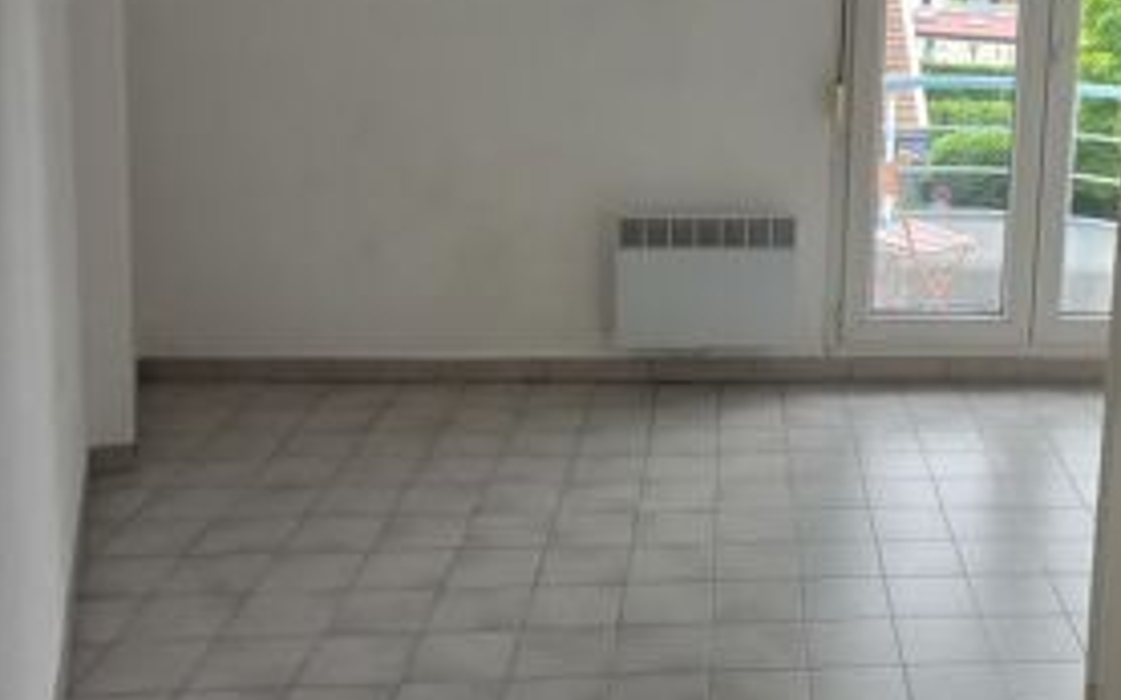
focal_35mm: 46
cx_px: 951
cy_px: 182
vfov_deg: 27.6
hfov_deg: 41.0
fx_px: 1405
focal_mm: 4.6
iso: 80
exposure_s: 1/59
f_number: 2
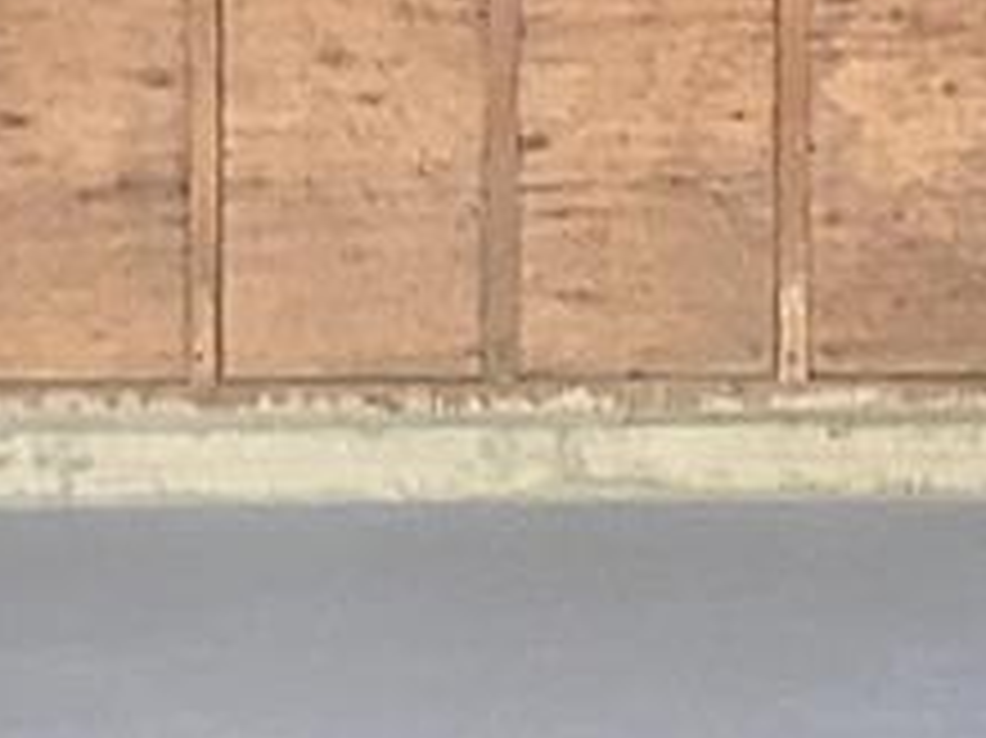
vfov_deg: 7.1
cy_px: -297
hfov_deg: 9.6
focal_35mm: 205
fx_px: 5836
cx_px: 743
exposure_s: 1/60
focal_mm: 3.99
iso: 25
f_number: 1.8
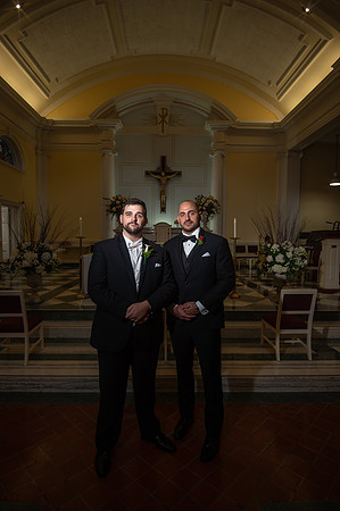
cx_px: 170
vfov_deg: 84.0
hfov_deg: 61.8
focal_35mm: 20
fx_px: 284
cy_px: 256
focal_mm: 20
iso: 200
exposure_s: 1/125
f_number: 4
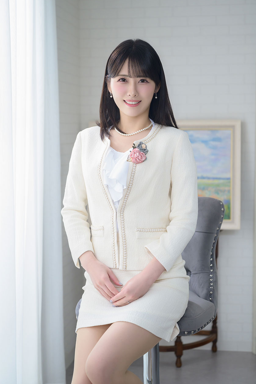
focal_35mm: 60
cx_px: 128
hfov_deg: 22.6
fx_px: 640
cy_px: 194
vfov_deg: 33.4
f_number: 2.8
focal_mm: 59
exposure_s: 1/160
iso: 1000
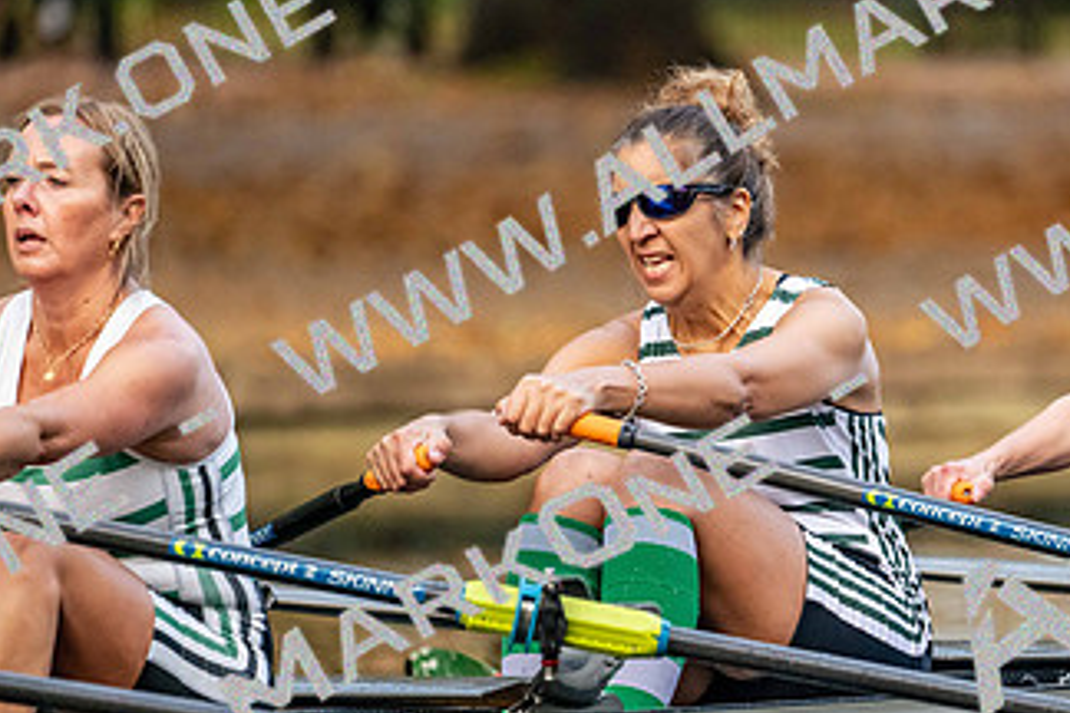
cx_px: 680
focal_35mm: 717
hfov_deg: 2.9
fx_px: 21309
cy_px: 404
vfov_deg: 1.9
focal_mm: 400
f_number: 4.5
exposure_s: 1/2500
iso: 4000
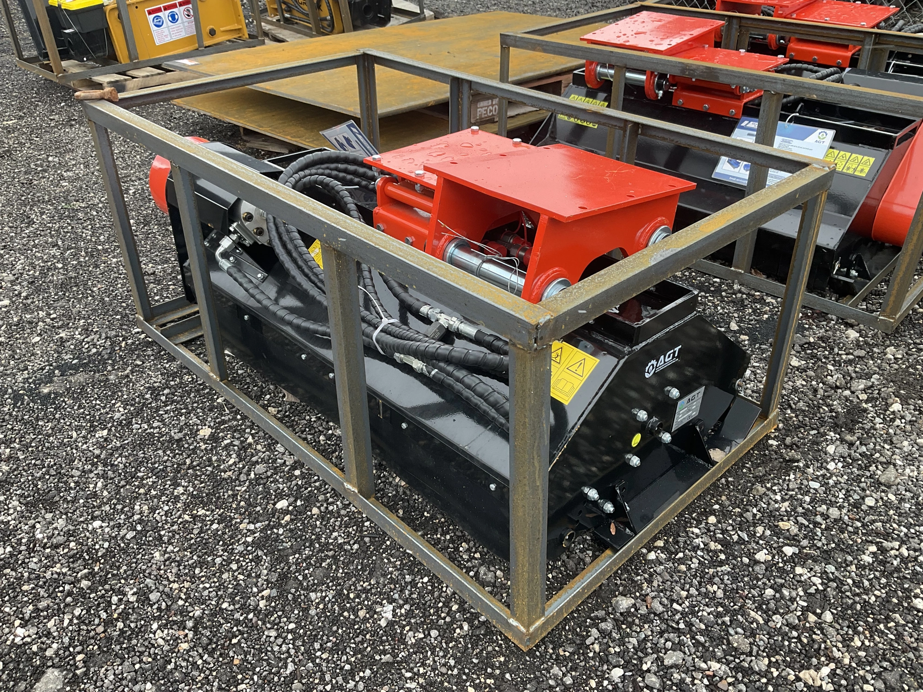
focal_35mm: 29
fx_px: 773
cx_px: 462
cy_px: 346
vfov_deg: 48.2
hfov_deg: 61.7
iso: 32
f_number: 1.8
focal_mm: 3
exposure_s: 1/122
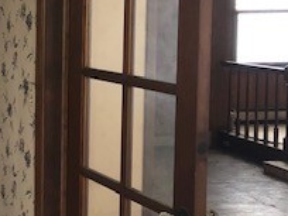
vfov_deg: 16.8
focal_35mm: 88
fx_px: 732
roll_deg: +0.8
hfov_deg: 19.3
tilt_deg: -6.0
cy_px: 78
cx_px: -152
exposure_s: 1/12
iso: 100
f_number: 1.8
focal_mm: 3.99
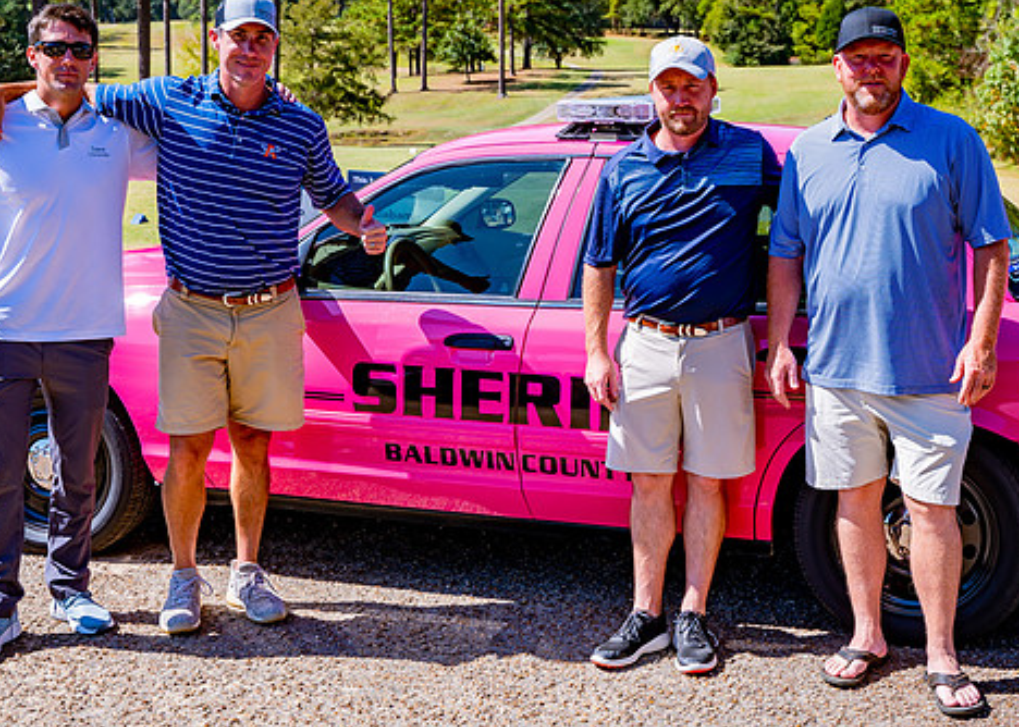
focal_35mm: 53
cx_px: 550
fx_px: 1533
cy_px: 295
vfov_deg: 26.6
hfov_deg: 36.7
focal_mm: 37
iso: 100
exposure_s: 1/500
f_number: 5
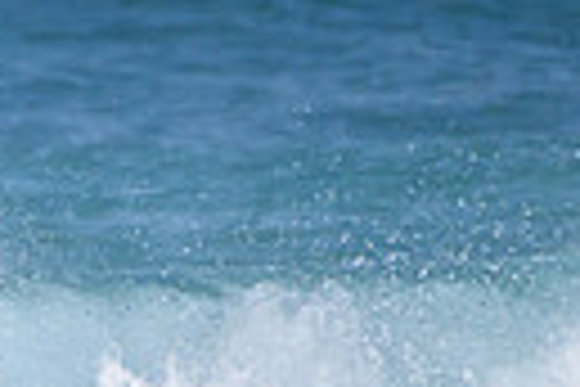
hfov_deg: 0.5
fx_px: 72317
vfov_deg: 0.3
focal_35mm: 4489
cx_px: -670
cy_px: 317
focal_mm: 1000
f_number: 11
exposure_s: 1/2000
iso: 900
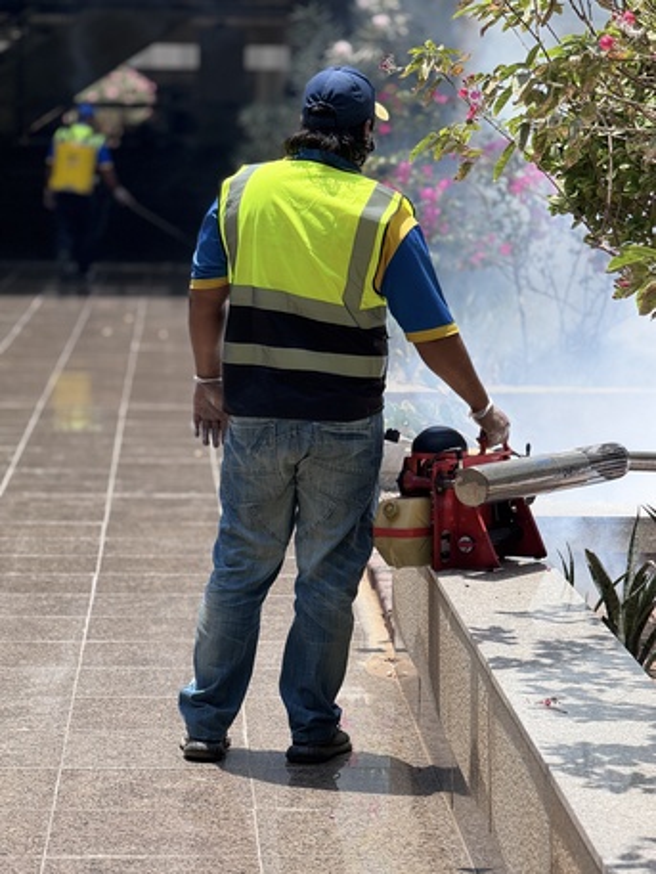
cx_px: 328
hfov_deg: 12.4
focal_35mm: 120
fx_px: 3031
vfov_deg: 16.4
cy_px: 437
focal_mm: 15.66
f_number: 2.8
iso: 50
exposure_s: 1/951
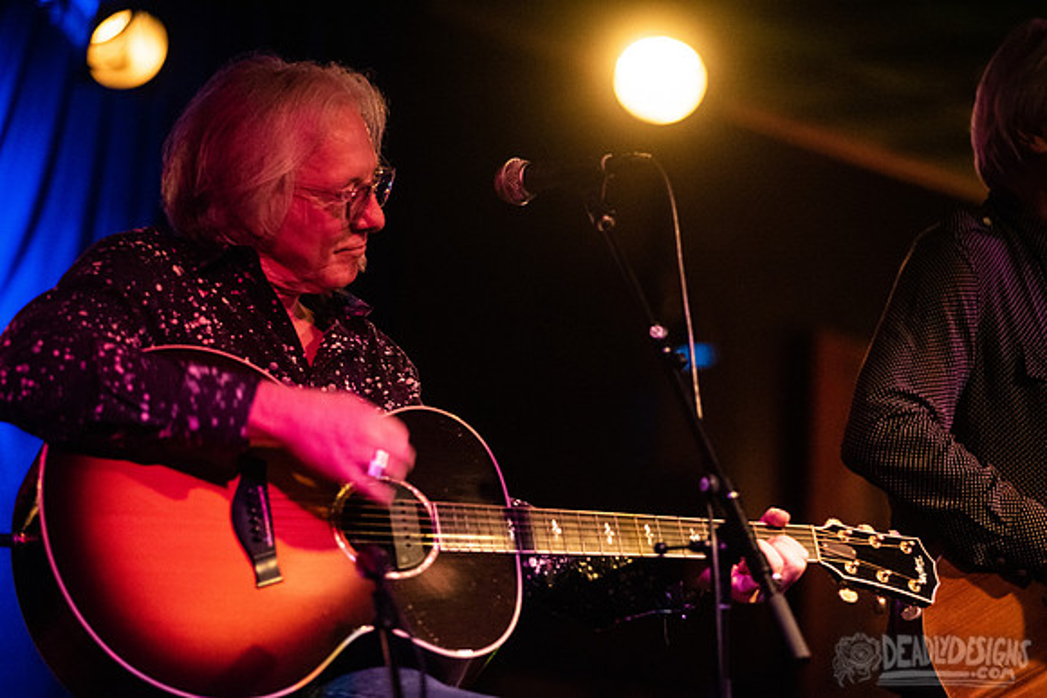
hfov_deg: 15.2
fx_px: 3927
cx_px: 524
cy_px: 349
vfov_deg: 10.2
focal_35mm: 135
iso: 3200
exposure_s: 1/80
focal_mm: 135
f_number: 3.2
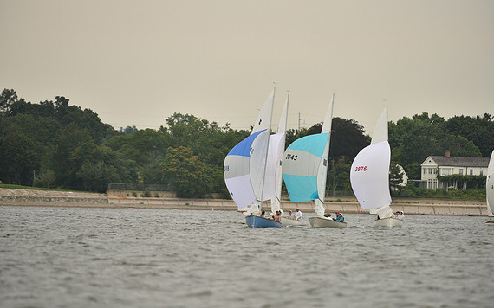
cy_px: 148
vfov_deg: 3.2
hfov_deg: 5.1
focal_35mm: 415
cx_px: 245
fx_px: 5586
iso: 320
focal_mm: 400
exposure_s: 1/1250
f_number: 5
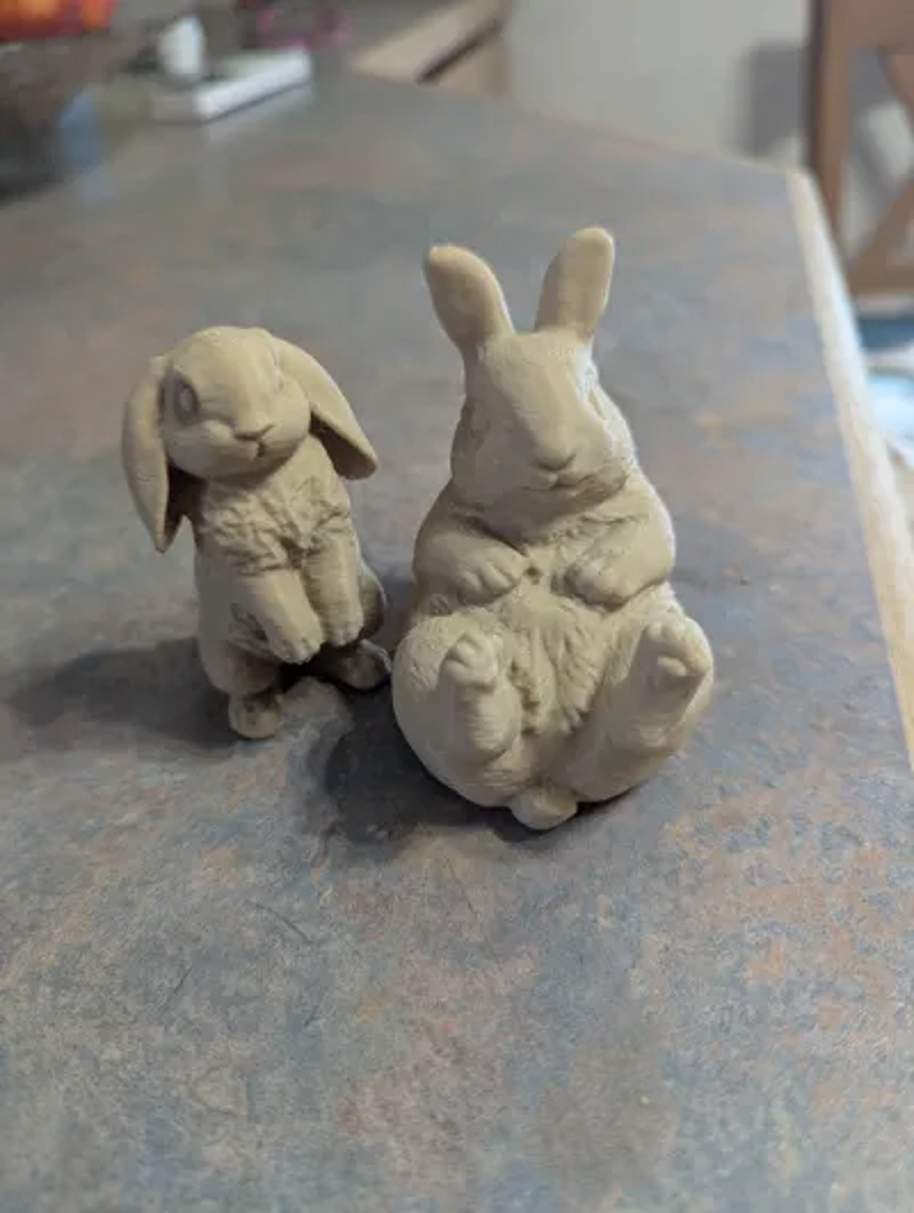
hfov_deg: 57.0
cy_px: 606
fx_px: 843
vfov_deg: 71.5
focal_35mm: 24
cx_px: 457
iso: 120
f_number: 1.85
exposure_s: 1/25
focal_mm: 6.81
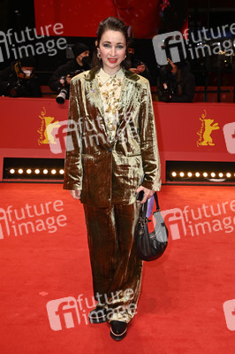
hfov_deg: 29.8
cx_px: 118
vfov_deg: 43.6
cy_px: 177
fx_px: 441
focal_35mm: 45
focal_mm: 45
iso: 1250
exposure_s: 1/200
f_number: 5.6
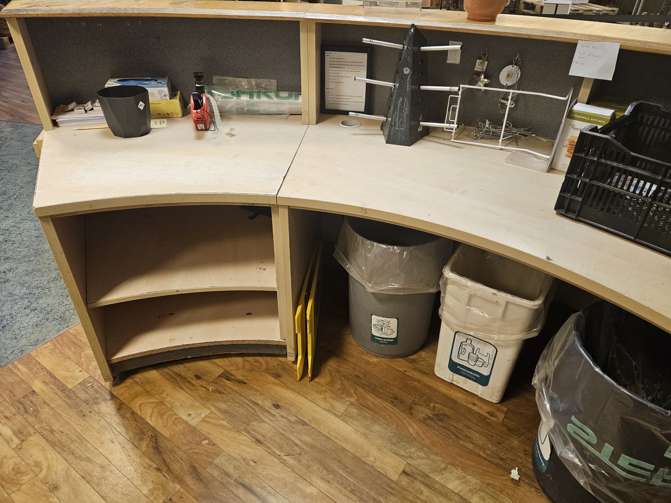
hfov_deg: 73.9
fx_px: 446
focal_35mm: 23
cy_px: 252
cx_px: 336
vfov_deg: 58.9
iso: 400
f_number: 1.8
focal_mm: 5.4
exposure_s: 1/100
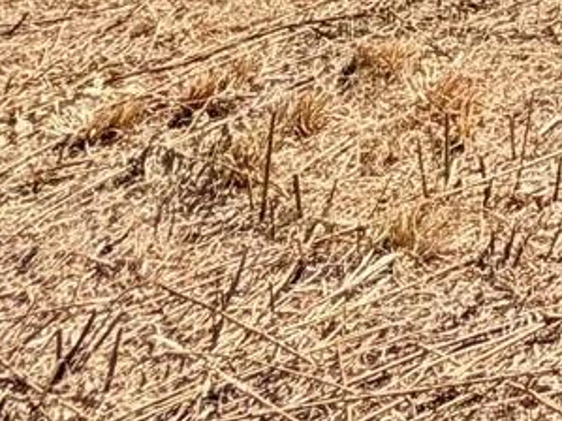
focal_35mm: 96
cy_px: -947
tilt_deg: +11.9
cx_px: 1274
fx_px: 1558
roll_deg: -0.5
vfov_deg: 10.0
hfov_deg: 14.7
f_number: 2.2
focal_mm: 2.22
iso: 40
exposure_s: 1/760
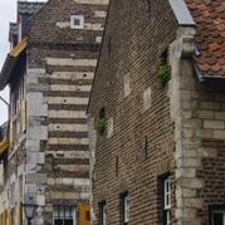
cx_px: 13
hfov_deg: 14.4
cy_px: 170
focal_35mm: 120
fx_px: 882
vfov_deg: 14.5
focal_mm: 7.9
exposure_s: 1/250
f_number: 2.8
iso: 64
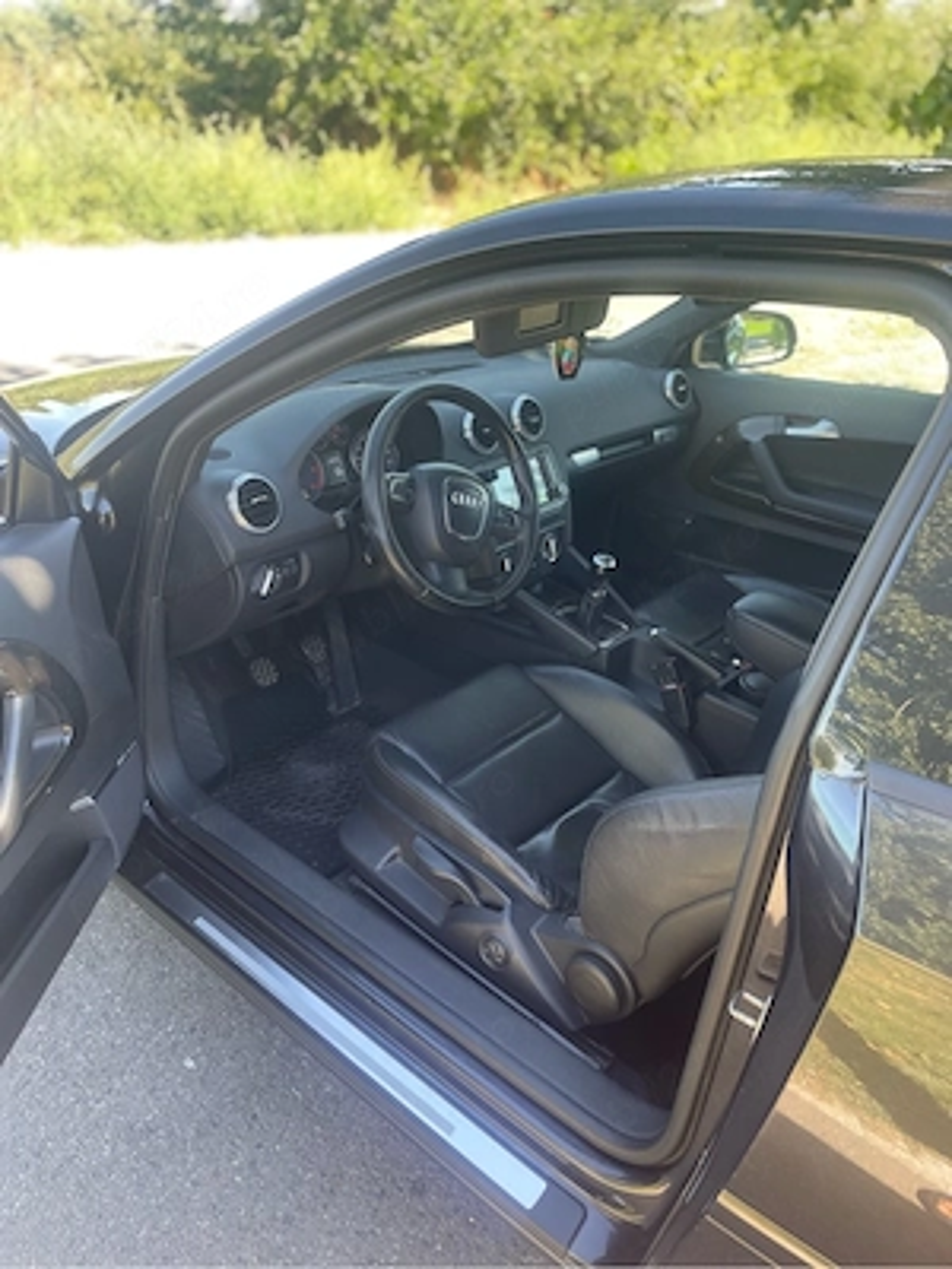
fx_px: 953
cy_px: 634
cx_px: 476
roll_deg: -2.5
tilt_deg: -28.4
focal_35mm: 26
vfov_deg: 67.3
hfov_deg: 53.1
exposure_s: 1/121
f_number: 1.6
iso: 40
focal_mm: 4.2
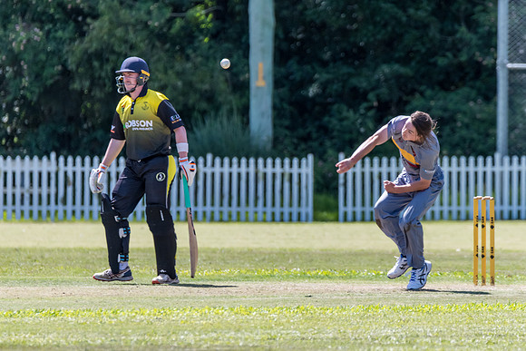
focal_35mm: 621
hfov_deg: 3.3
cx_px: 310
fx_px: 9080
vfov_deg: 2.2
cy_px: 209
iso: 900
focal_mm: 460
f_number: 6.3
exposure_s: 1/2000
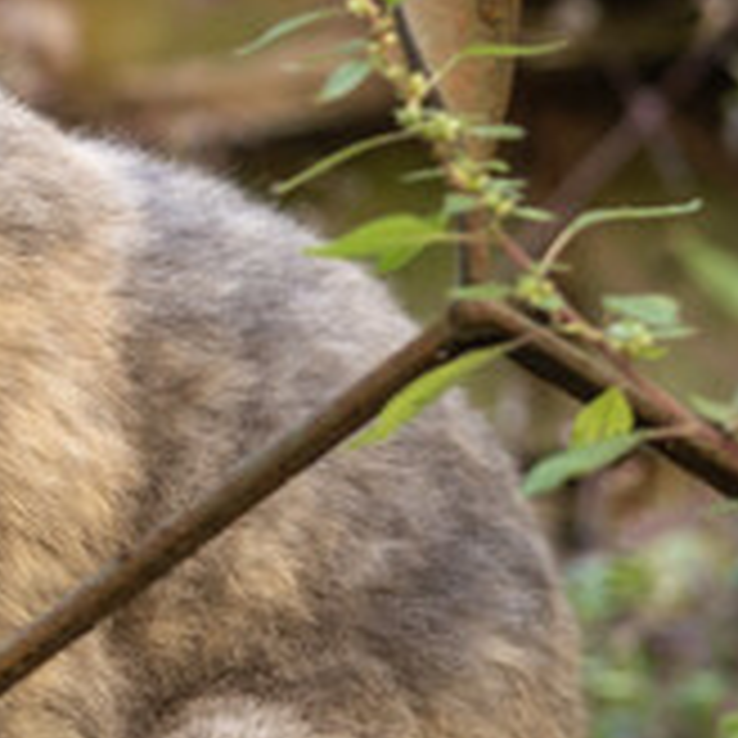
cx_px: -432
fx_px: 5427
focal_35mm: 225
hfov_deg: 7.6
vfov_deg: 7.8
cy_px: 61
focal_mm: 35
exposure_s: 1/40
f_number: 2.8
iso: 125
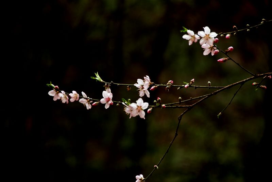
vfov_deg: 4.6
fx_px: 2270
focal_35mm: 300
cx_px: 136
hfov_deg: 6.9
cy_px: 91
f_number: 5.6
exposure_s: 1/60
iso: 100
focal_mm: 200
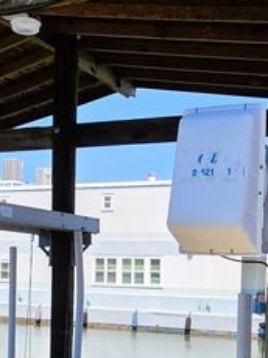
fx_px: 631
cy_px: 287
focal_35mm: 61
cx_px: 131
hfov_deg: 24.0
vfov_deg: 30.9
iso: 32
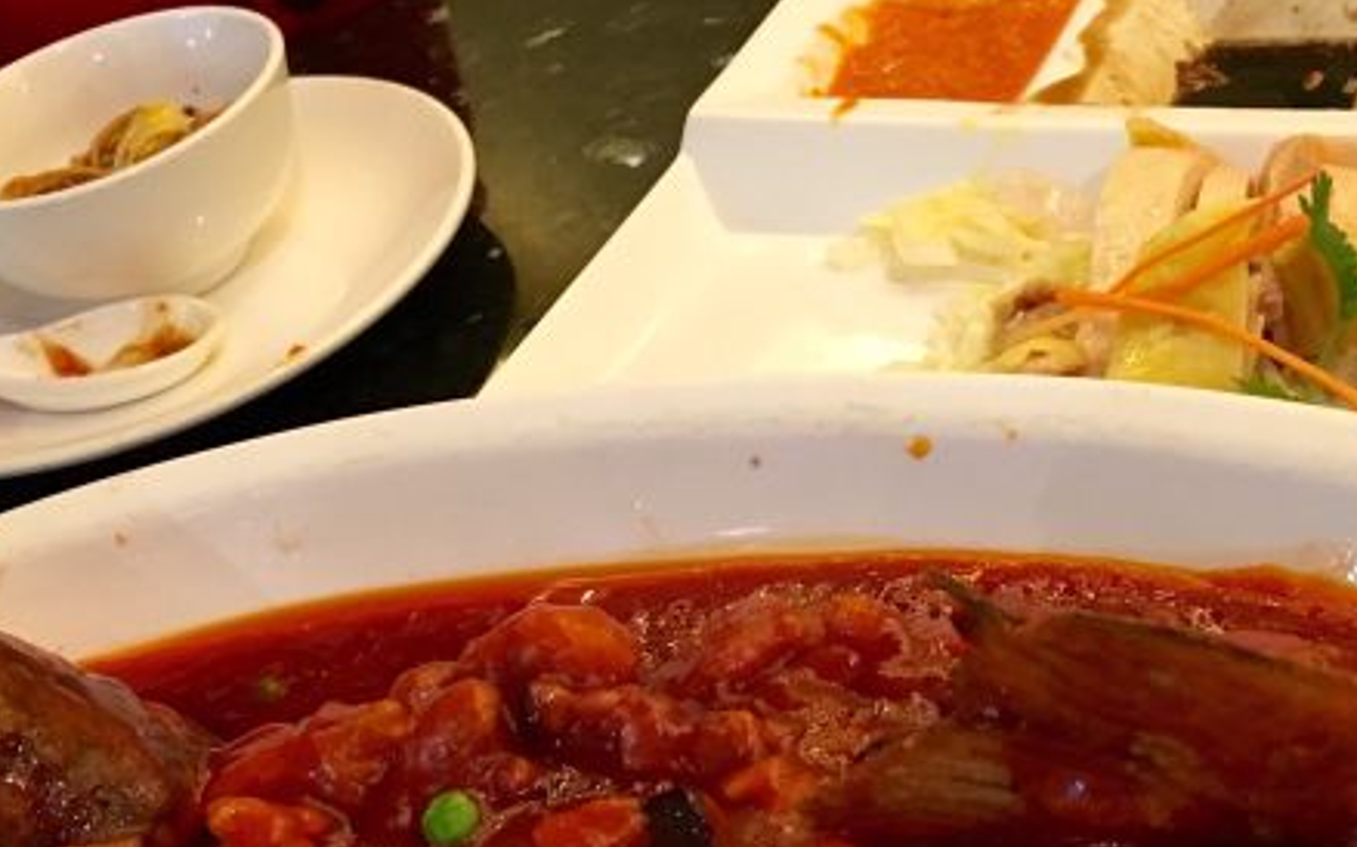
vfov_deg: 26.1
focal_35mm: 49
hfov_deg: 41.1
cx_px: 649
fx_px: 1811
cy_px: 583
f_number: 2.2
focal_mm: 4.15
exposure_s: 1/17
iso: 250
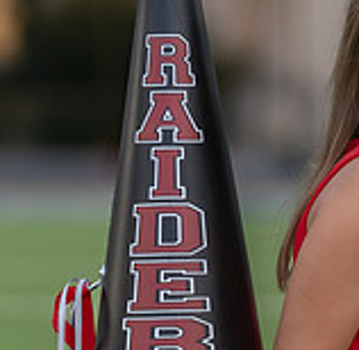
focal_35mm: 526
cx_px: 457
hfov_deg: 3.4
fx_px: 6094
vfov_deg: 3.3
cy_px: 245
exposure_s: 1/320
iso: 160
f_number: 2.8
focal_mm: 126
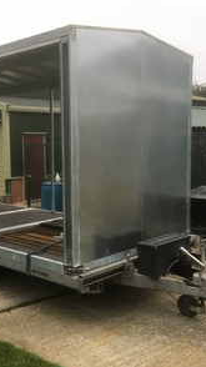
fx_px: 418
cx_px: 71
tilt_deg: -4.1
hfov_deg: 27.5
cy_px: 184
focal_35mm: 43
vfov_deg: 47.4
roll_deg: +0.7
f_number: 2.2
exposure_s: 1/33
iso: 32
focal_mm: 4.15
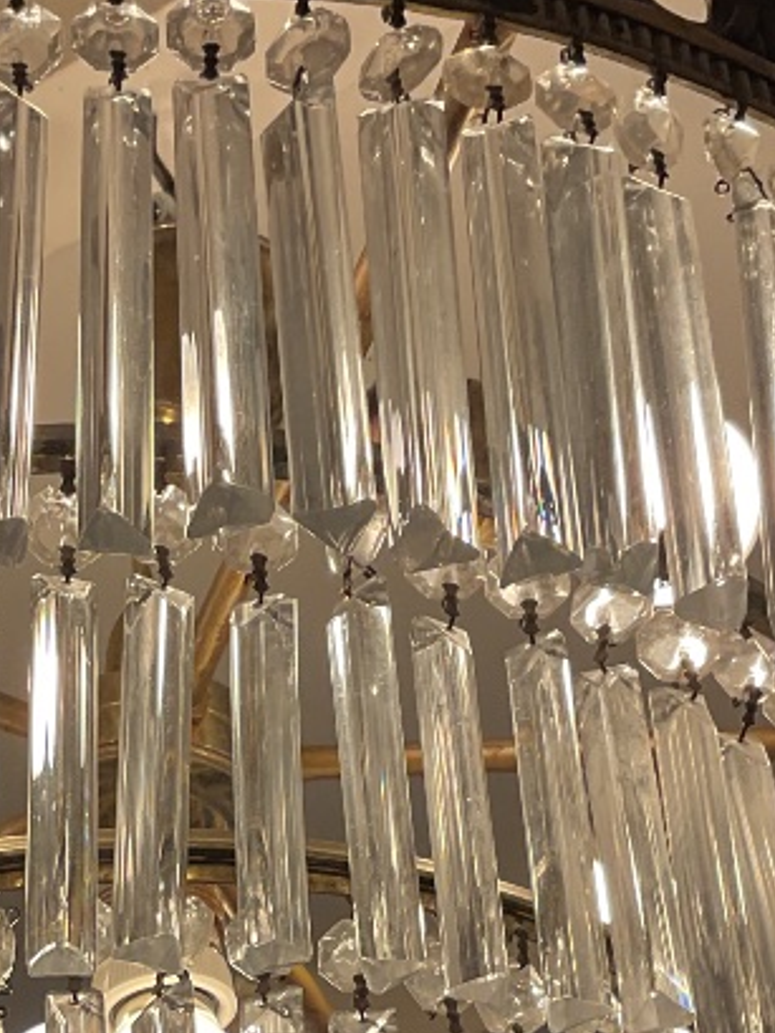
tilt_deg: +30.6
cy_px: 1104
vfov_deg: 21.9
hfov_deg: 17.2
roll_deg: +0.6
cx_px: 154
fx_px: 2536
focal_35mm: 85
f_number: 1.8
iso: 16
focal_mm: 3
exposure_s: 1/133
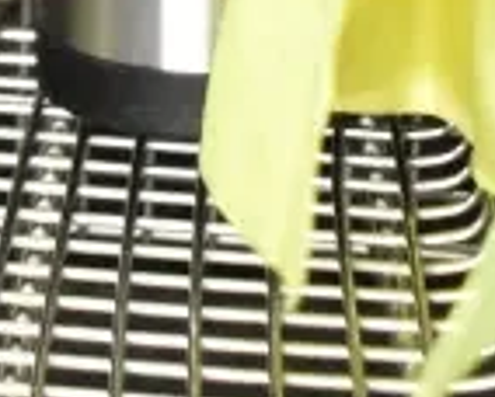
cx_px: -73
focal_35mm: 271
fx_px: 3976
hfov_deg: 7.1
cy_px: -1160
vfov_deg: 5.1
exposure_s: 1/50
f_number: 4.2
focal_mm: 30
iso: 4500
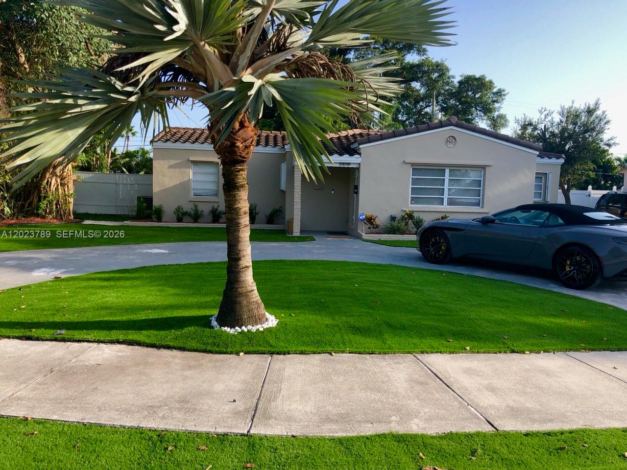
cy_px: 235
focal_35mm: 28
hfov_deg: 63.4
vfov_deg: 49.7
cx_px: 314
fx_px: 507
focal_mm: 4
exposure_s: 1/695
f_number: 1.8
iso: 20
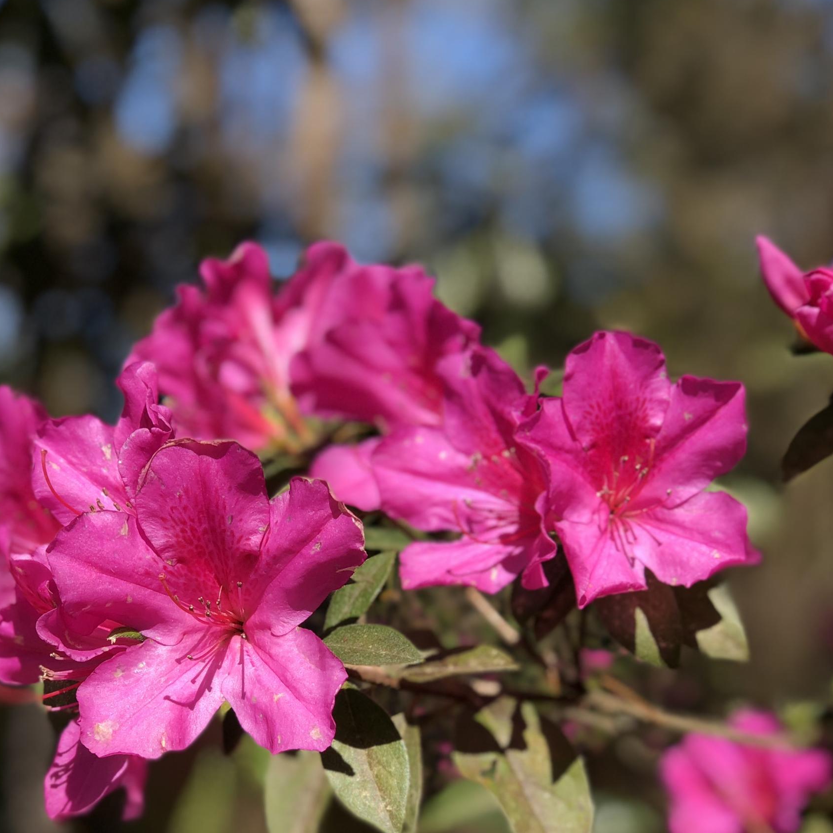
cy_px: 519
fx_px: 2232
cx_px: 358
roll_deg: +1.4
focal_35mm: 82
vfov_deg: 21.1
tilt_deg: +4.2
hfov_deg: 21.1
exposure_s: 1/607
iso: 16
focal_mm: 6
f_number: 2.4
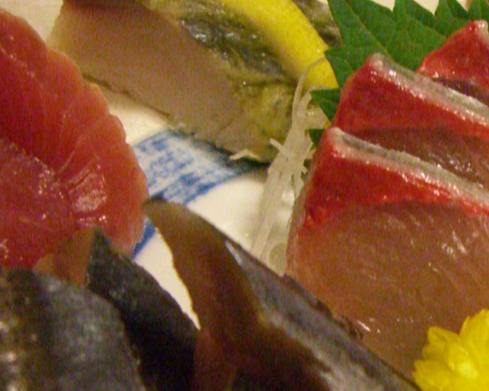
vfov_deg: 17.8
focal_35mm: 85
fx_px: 1230
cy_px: 345
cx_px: 483
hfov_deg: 21.7
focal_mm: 6.2
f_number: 2.7
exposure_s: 1/40
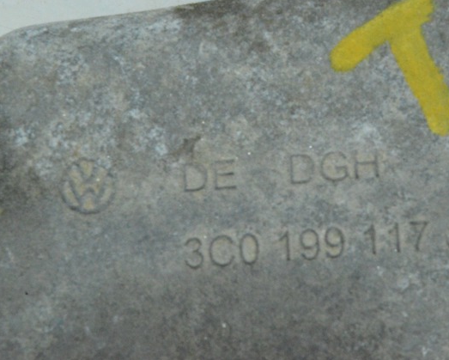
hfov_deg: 20.2
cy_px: 182
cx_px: 273
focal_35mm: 95
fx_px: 1257
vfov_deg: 16.3
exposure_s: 1/50
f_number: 36
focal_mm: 55
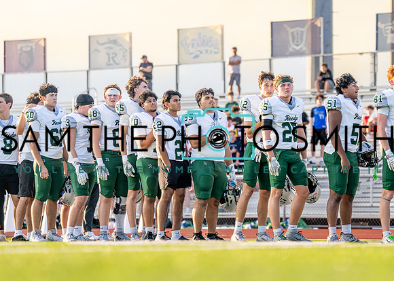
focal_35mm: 141
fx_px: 1581
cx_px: 235
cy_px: 152
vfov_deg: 10.2
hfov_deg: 14.2
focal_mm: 117
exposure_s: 1/2000
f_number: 2.8
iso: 320
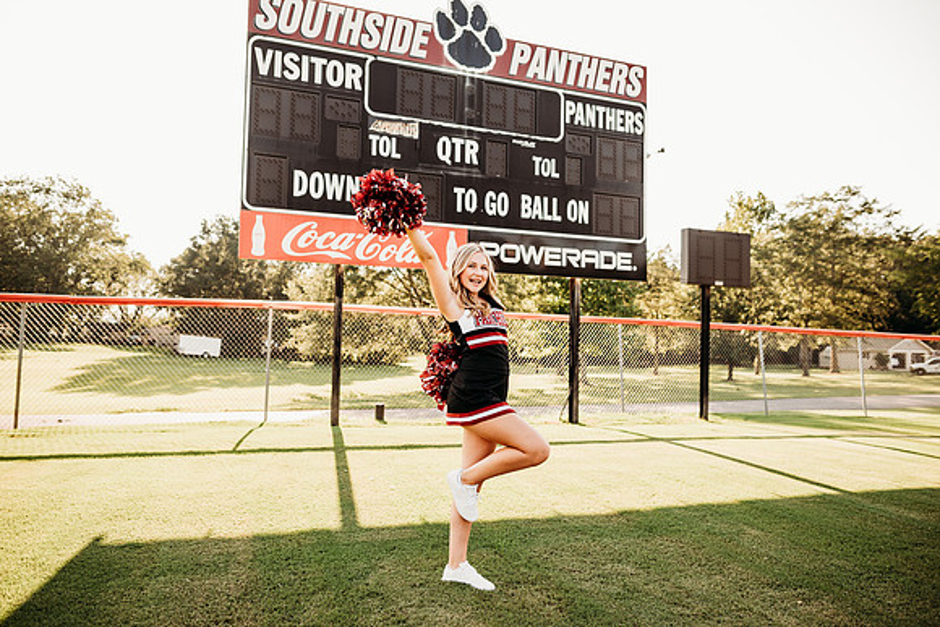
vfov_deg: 53.2
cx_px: 470
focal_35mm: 24
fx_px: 627
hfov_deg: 73.7
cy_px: 314
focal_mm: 24
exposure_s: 1/640
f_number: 2.8
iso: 200
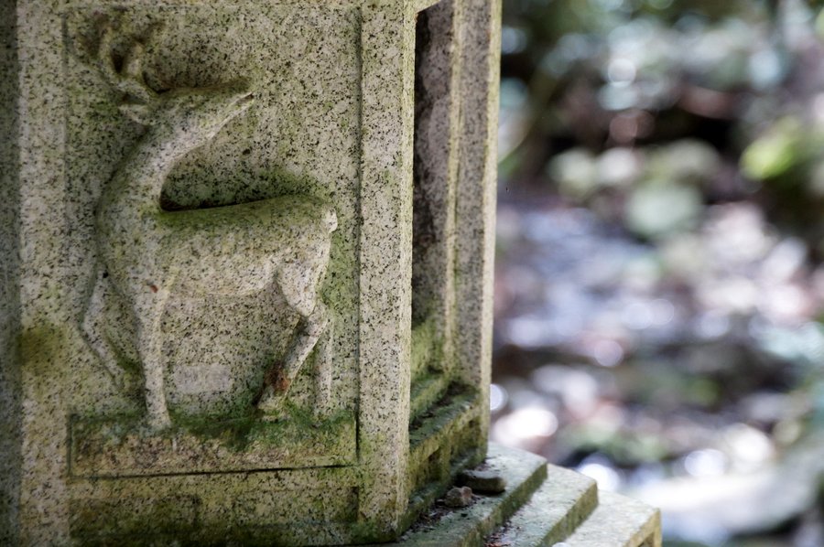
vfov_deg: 8.9
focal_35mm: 154
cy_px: 274
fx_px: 3532
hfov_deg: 13.3
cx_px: 412
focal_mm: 103
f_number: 5.6
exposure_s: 1/160
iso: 1250
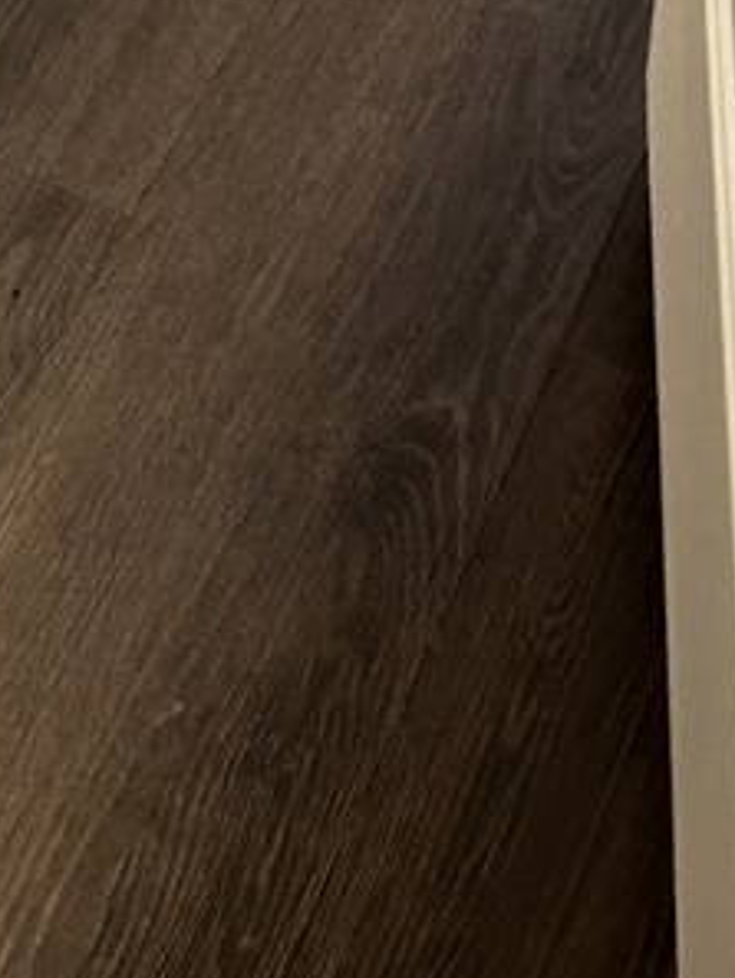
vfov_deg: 12.4
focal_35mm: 126
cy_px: -1370
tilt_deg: -21.5
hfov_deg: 11.4
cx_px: -267
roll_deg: +0.8
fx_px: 3565
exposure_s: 1/60
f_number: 1.5
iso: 200
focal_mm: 5.7
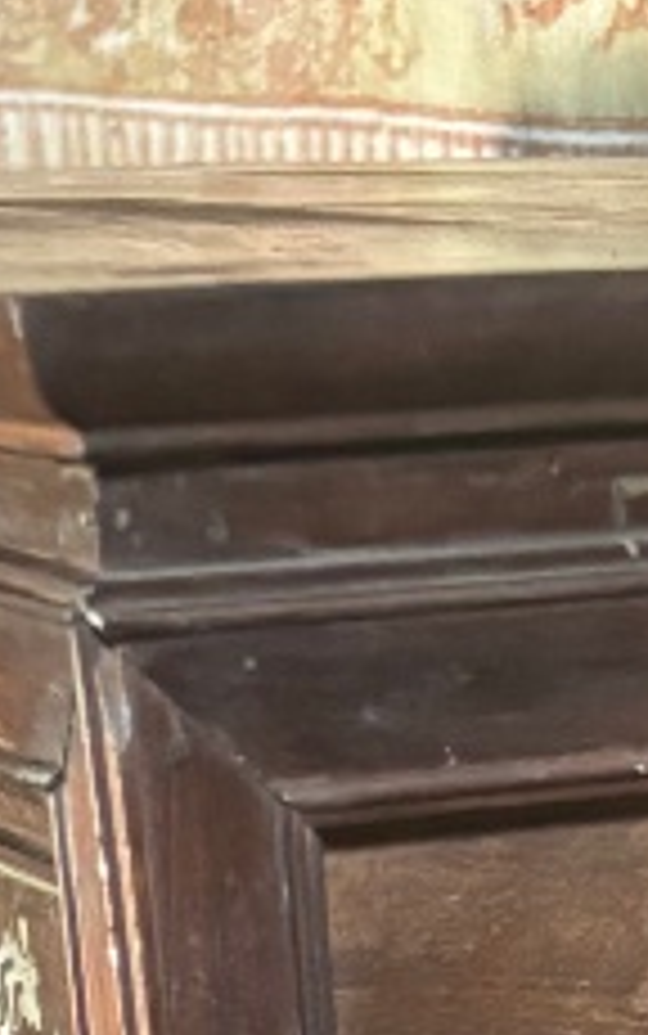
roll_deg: +0.9
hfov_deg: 9.0
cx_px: 850
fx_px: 4064
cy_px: 2444
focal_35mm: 144
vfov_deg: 11.9
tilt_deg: -30.1
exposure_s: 1/30
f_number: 1.6
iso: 800
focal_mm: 5.96
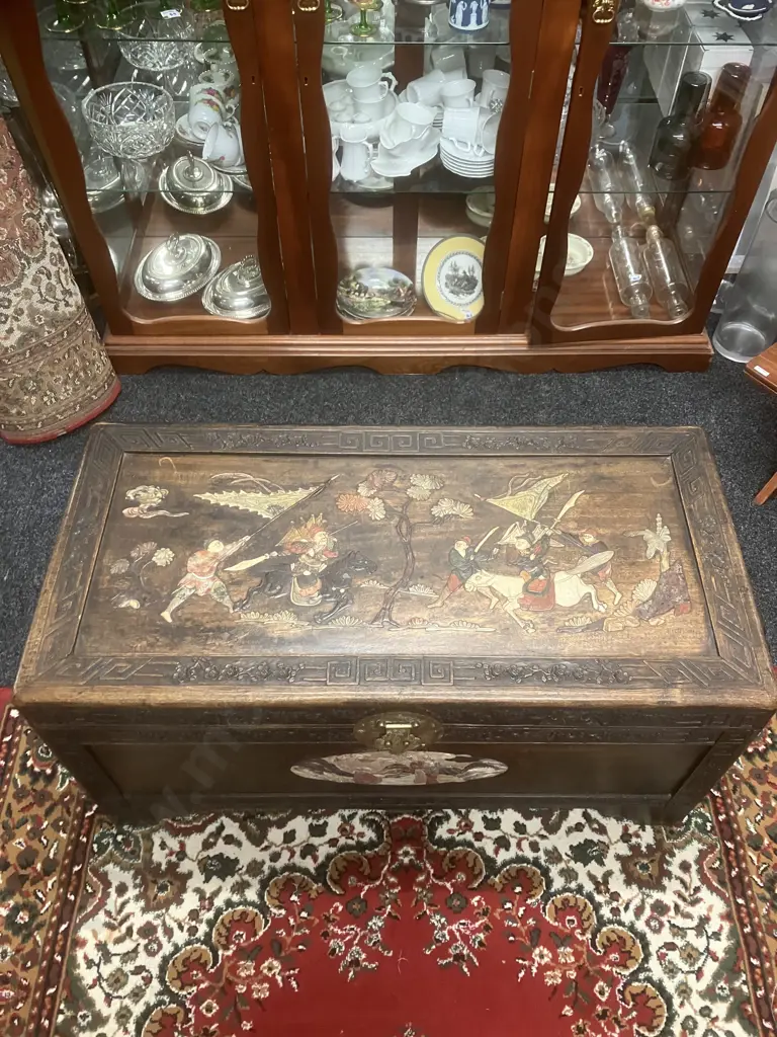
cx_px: 388
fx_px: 838
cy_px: 518
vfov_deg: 63.4
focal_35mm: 28
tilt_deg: -51.9
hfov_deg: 49.7
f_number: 1.8
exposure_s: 1/48
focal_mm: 3.99
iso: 320
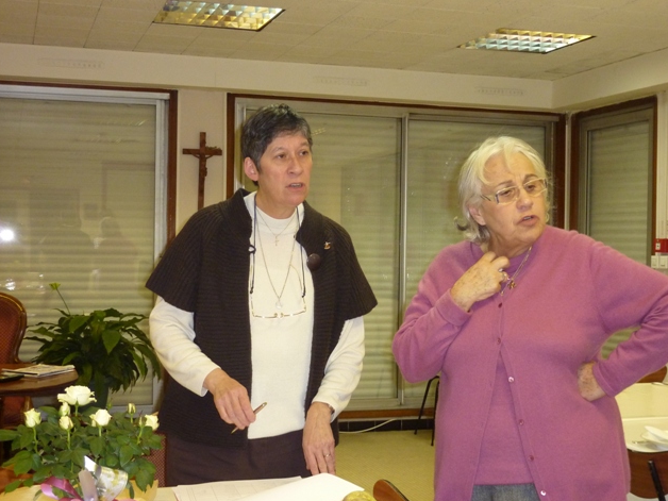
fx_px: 1023
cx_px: 337
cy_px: 249
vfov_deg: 27.5
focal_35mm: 53
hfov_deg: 36.2
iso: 320
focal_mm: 8.5
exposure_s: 1/30
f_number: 3.8
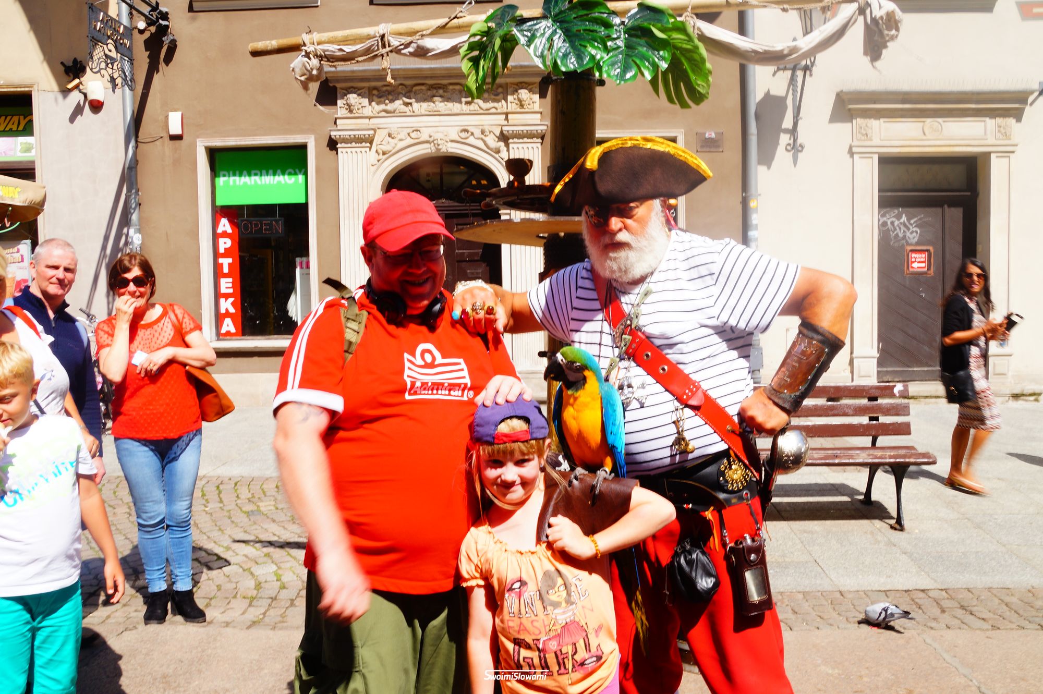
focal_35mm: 30
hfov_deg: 62.0
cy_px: 347
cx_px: 522
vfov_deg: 43.6
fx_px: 869
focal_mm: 20
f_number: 16
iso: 100
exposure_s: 1/30
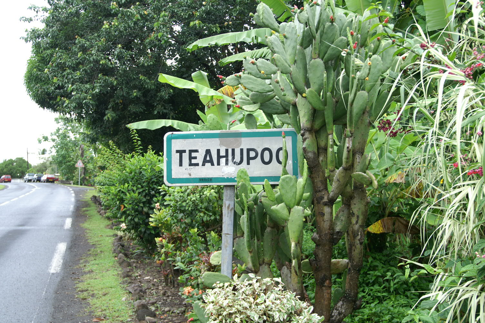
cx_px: 242
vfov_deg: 34.1
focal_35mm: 39
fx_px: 525
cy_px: 162
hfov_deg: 49.6
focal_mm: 26
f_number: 5
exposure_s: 1/100
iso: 100
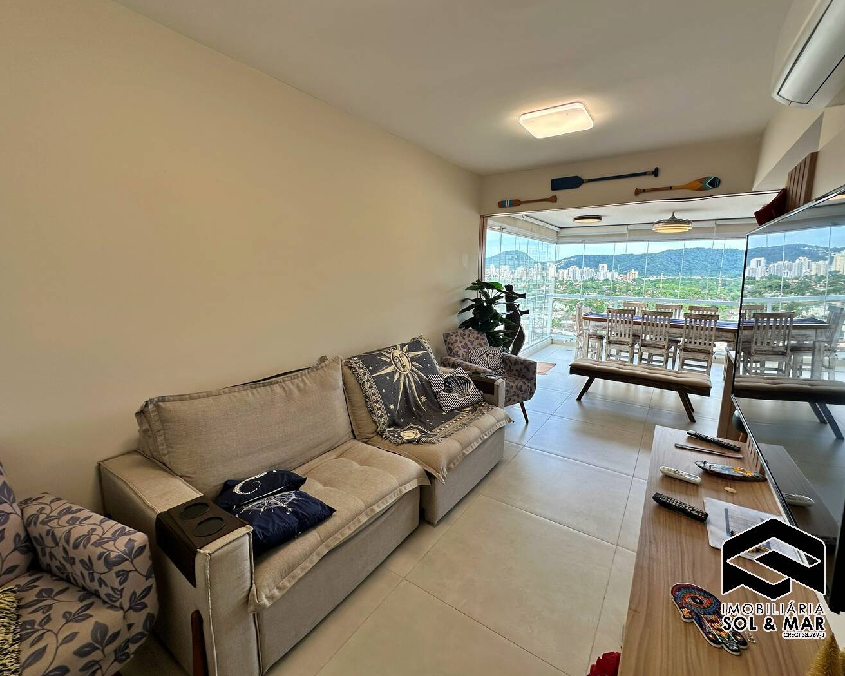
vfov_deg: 84.0
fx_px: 375
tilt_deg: -9.1
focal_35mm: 15
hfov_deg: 96.8
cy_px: 330
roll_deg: -0.4
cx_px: 432
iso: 40
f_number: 2.2
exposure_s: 1/183
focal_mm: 2.22
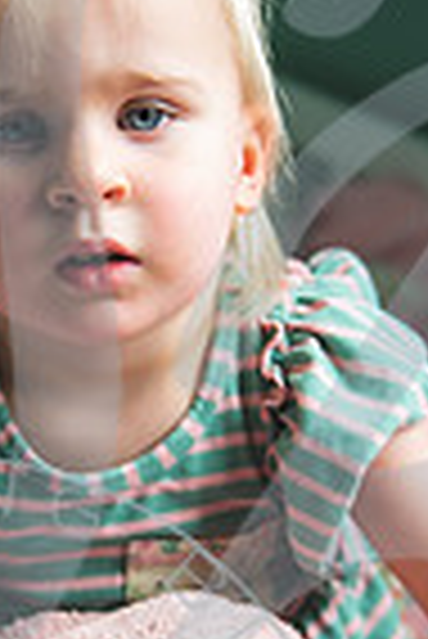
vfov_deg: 18.2
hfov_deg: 12.4
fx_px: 1975
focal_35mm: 111
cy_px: 531
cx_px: 144
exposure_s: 1/125
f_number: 2.8
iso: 400
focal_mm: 35
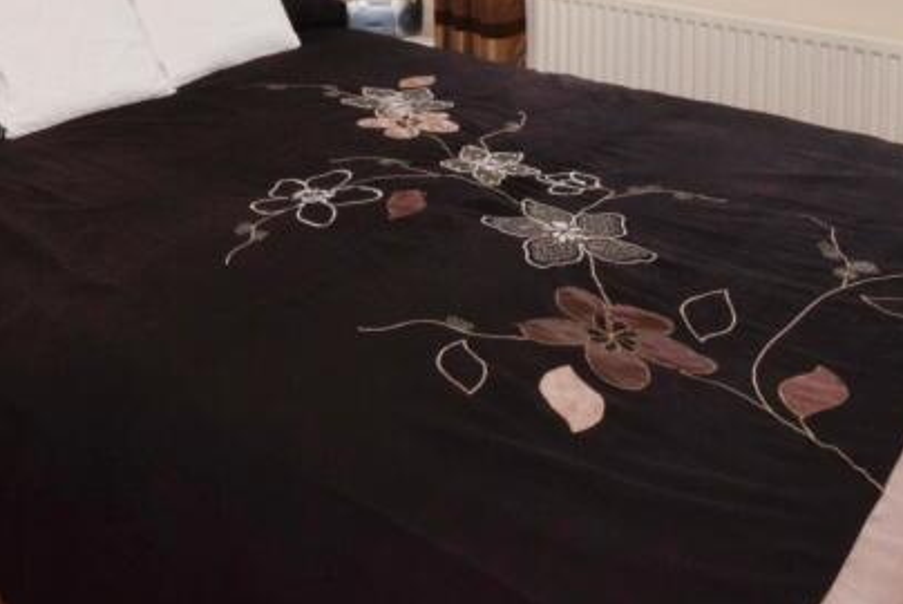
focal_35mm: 38
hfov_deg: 49.1
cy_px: -149
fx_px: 954
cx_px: 248
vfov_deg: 29.4
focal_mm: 10
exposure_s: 1/60
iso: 1000
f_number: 22
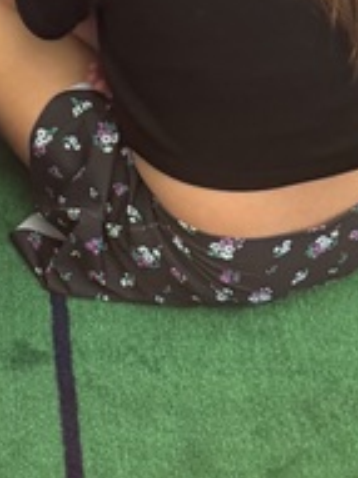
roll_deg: -1.7
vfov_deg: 15.0
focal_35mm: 129
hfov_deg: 11.2
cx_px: -128
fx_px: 1781
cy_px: 3
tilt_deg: -36.1
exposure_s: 1/60
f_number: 1.78
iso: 200
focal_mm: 6.76
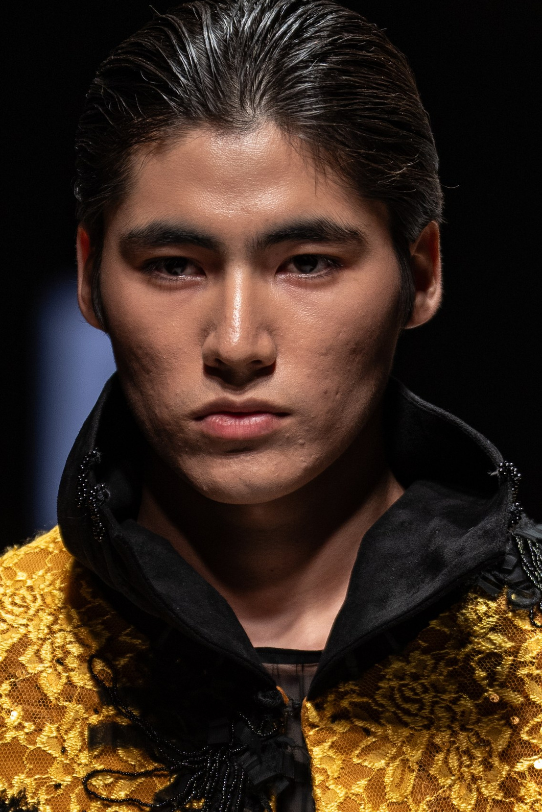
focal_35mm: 724
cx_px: 339
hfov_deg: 1.9
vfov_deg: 2.8
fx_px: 16345
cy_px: 876
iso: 200
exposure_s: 1/400
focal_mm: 200
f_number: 2.8
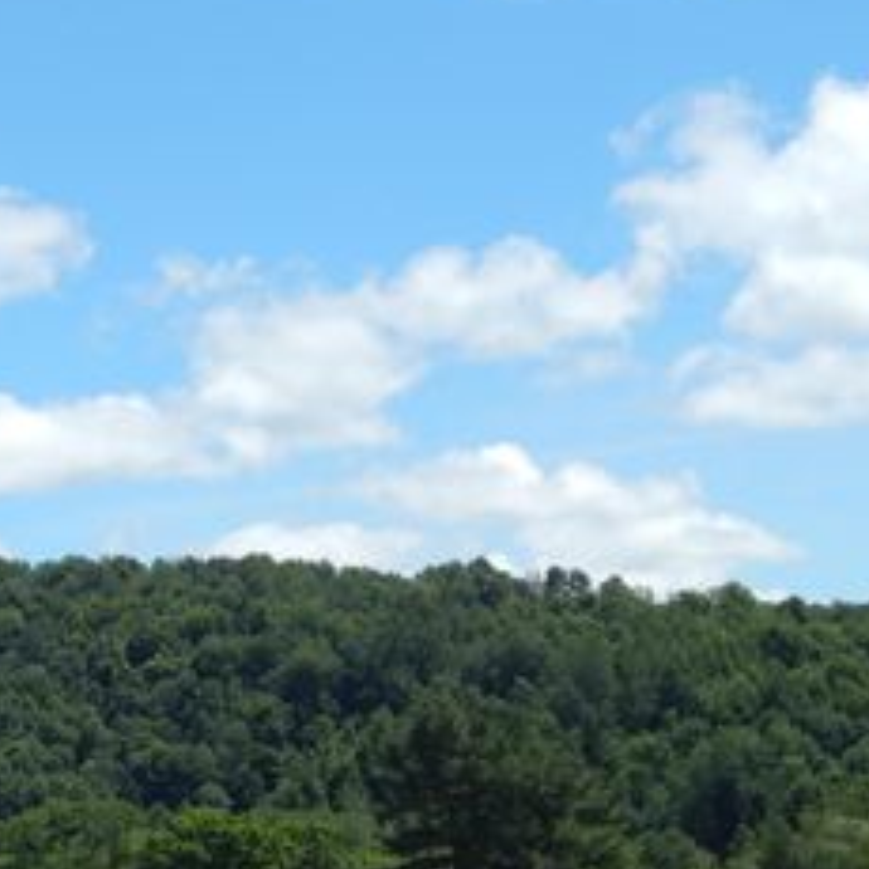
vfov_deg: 18.4
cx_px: -23
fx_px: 2670
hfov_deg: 18.0
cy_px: 652
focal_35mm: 94
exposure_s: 1/400
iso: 125
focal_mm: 8.6
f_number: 7.4
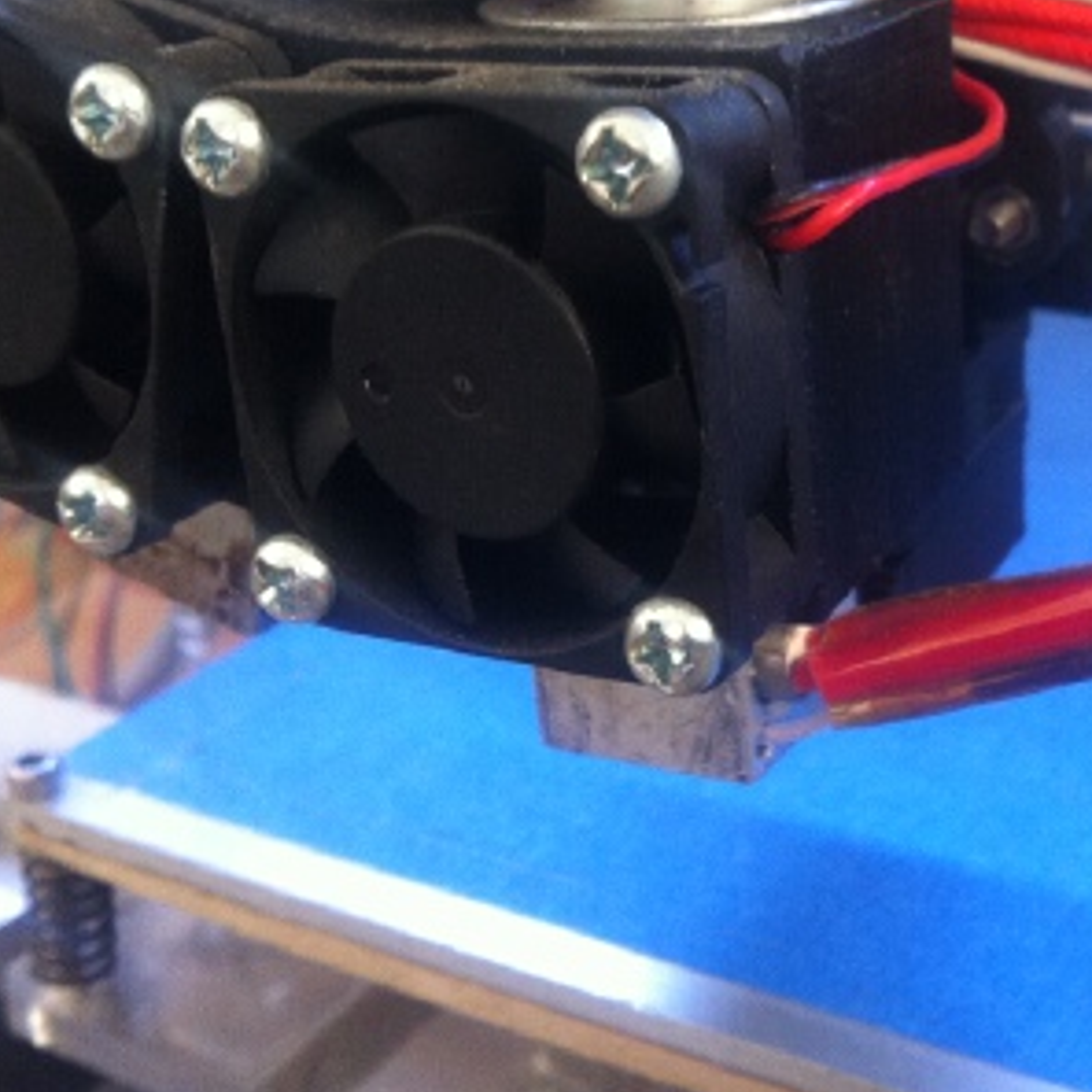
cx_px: 767
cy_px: 362
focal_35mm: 56
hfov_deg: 30.2
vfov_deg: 30.3
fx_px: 1999
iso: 200
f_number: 2.8
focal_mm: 3.85
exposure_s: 1/15
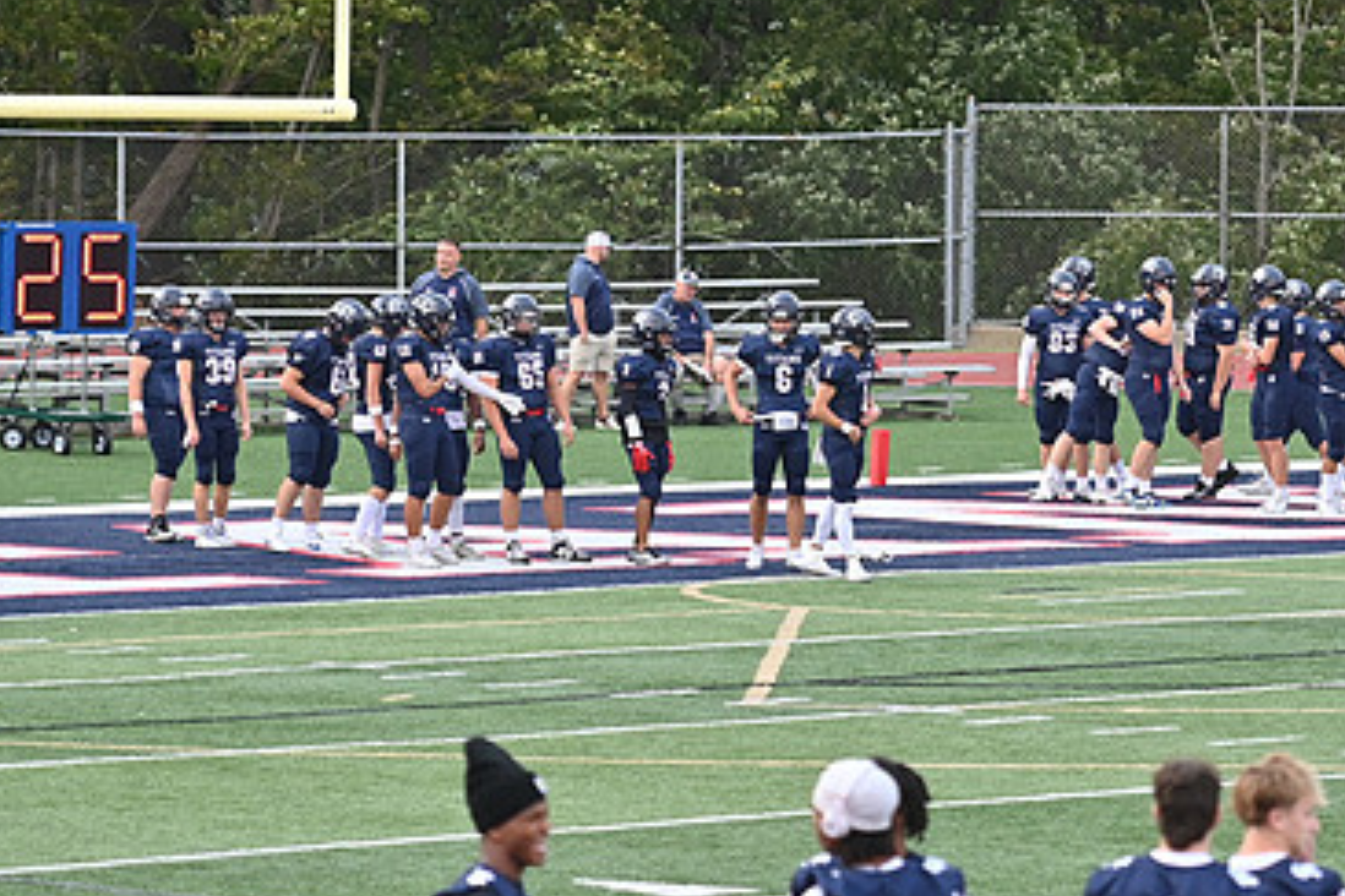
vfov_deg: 5.2
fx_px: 9937
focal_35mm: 266
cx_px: 797
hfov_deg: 7.7
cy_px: 270
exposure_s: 1/1250
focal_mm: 112
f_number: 3.5
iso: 400
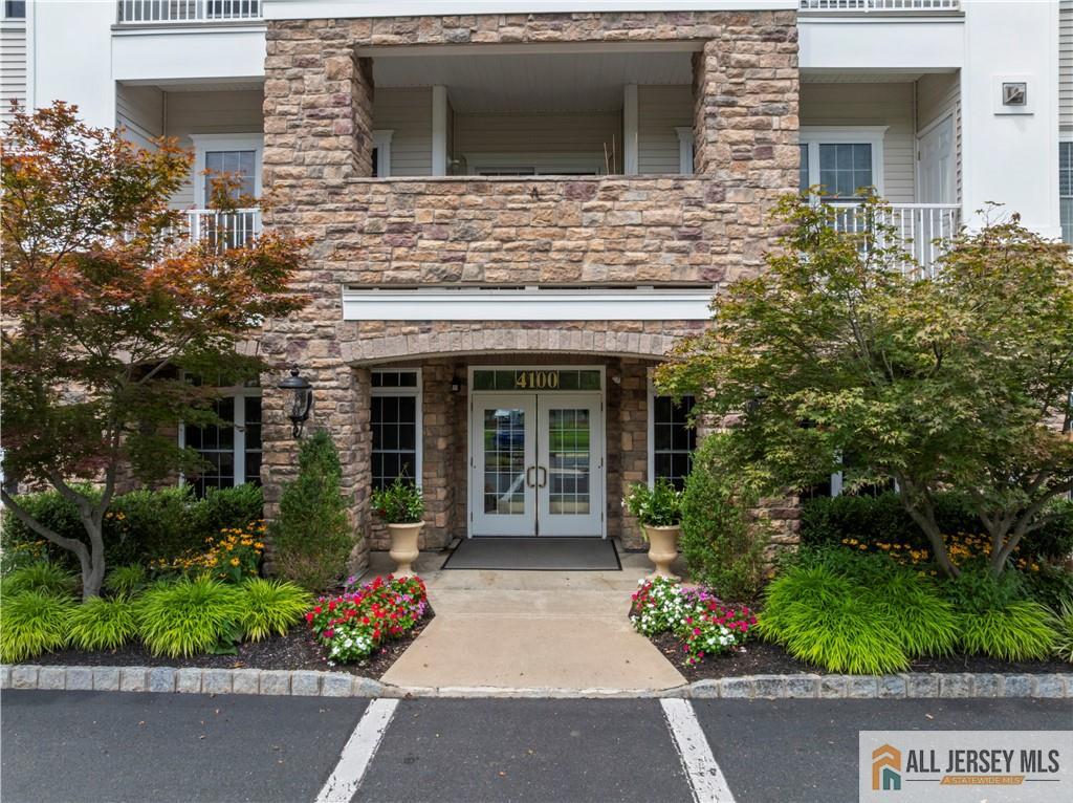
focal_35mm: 24
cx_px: 536
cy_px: 402
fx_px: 743
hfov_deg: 71.6
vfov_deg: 56.7
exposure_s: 1/15
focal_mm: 12.29
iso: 110
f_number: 11
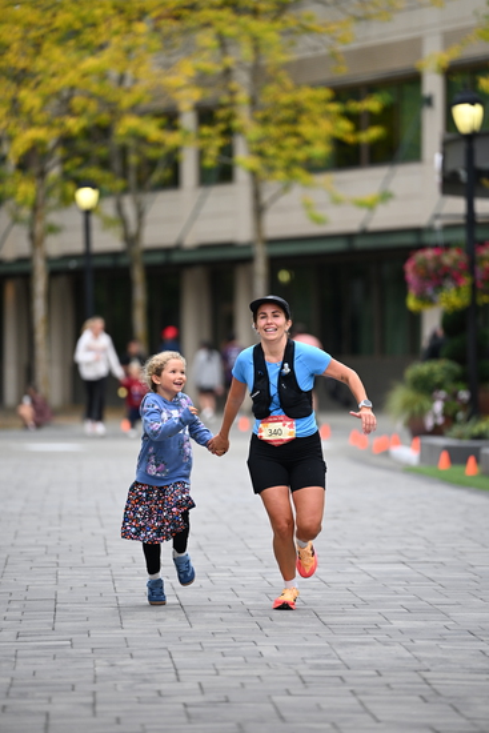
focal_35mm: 200
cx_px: 244
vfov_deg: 10.3
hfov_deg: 6.9
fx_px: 4072
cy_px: 366
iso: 640
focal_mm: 200
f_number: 2.8
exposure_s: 1/2000
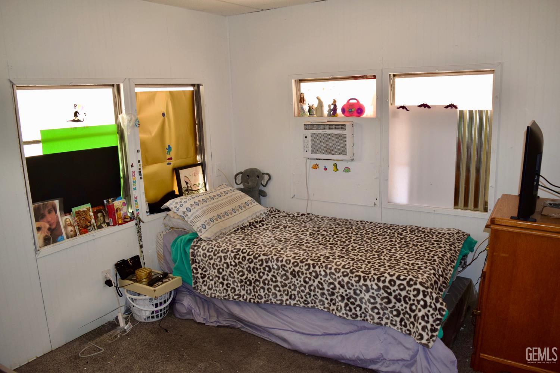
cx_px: 280
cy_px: 186
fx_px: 420
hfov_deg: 67.4
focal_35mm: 27
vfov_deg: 47.9
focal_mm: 18
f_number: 5
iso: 800
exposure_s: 1/100
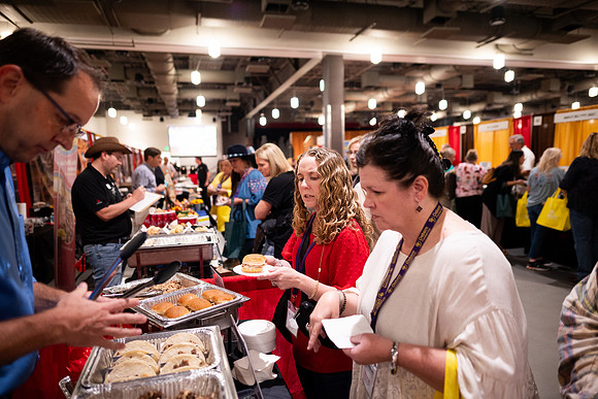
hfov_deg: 73.7
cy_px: 200
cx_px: 299
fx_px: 399
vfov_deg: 53.2
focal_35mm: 24
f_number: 1.8
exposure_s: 1/200
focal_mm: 24
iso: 1250
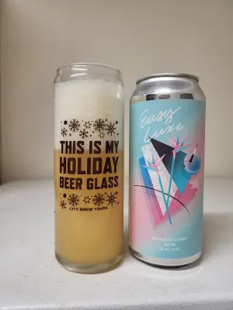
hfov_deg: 53.1
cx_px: 116
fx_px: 233
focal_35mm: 26
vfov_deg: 67.3
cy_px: 155
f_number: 1.8
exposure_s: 1/52.5
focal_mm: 5.4
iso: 160
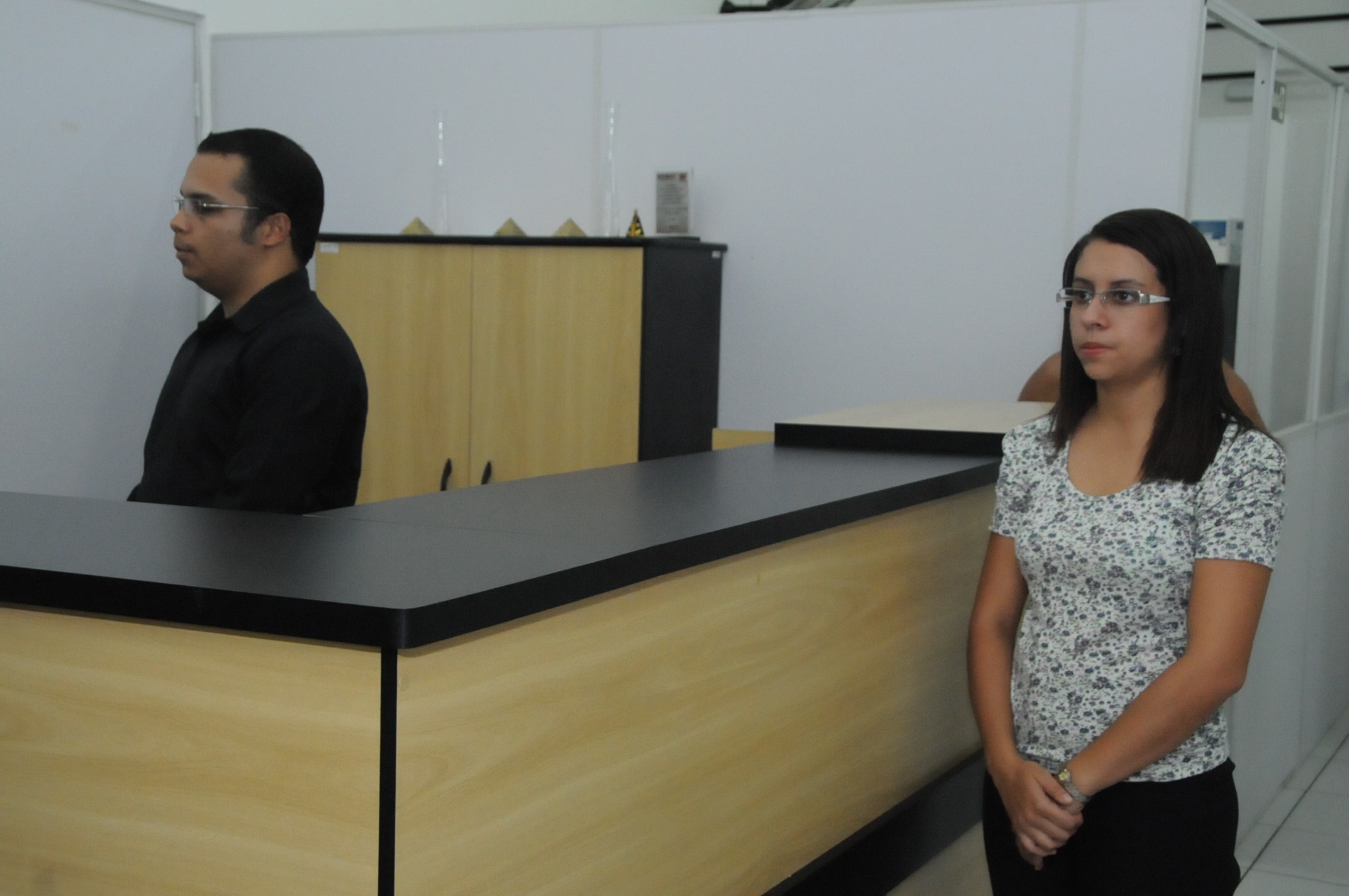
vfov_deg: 26.4
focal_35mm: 51
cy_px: 448
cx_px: 674
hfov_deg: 38.9
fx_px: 1909
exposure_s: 1/250
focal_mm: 34
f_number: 7.1
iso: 3200
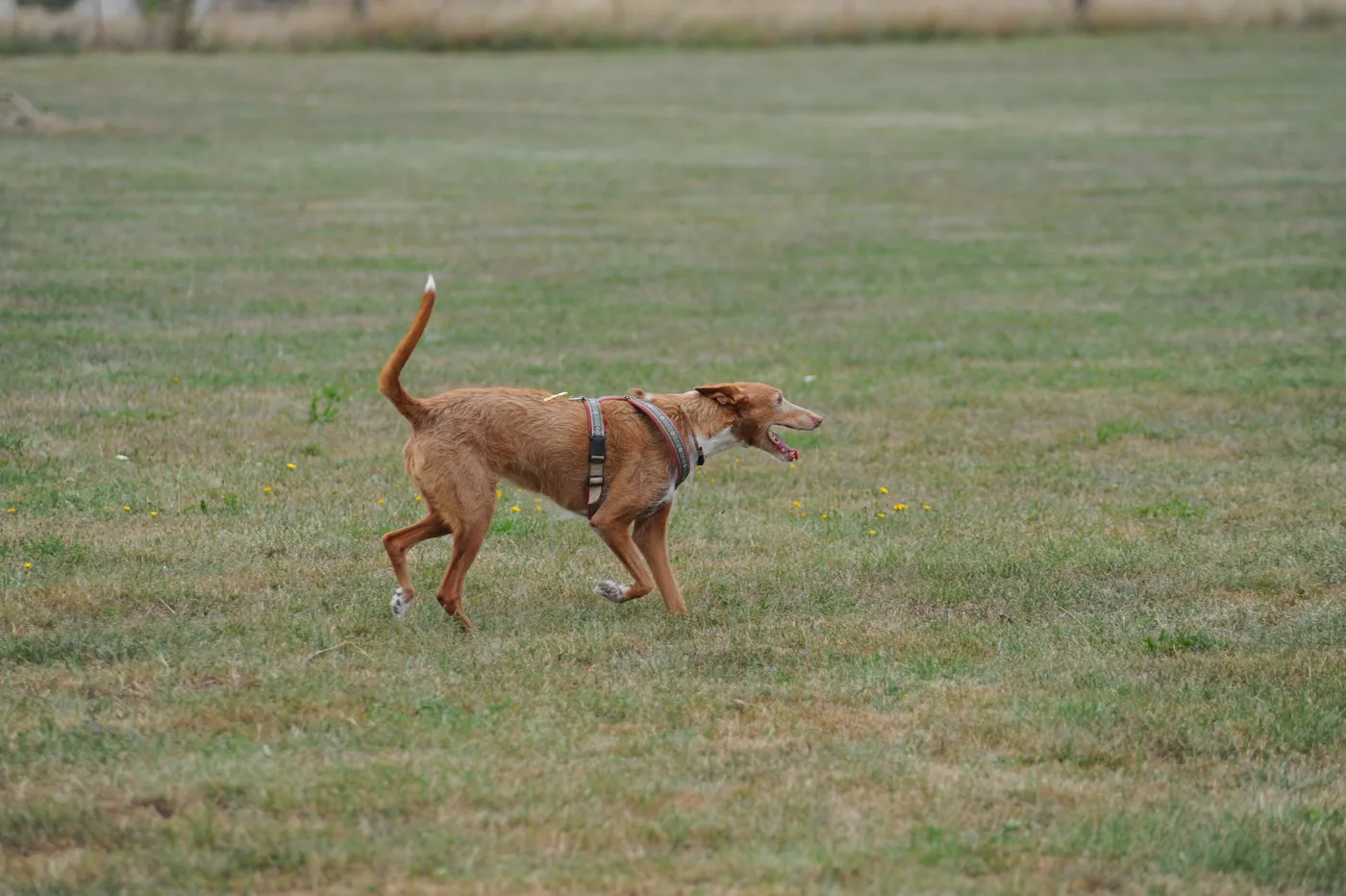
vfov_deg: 6.2
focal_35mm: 220
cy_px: 448
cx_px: 673
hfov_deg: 9.4
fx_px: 8221
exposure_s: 1/1000
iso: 800
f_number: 5.6
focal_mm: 220
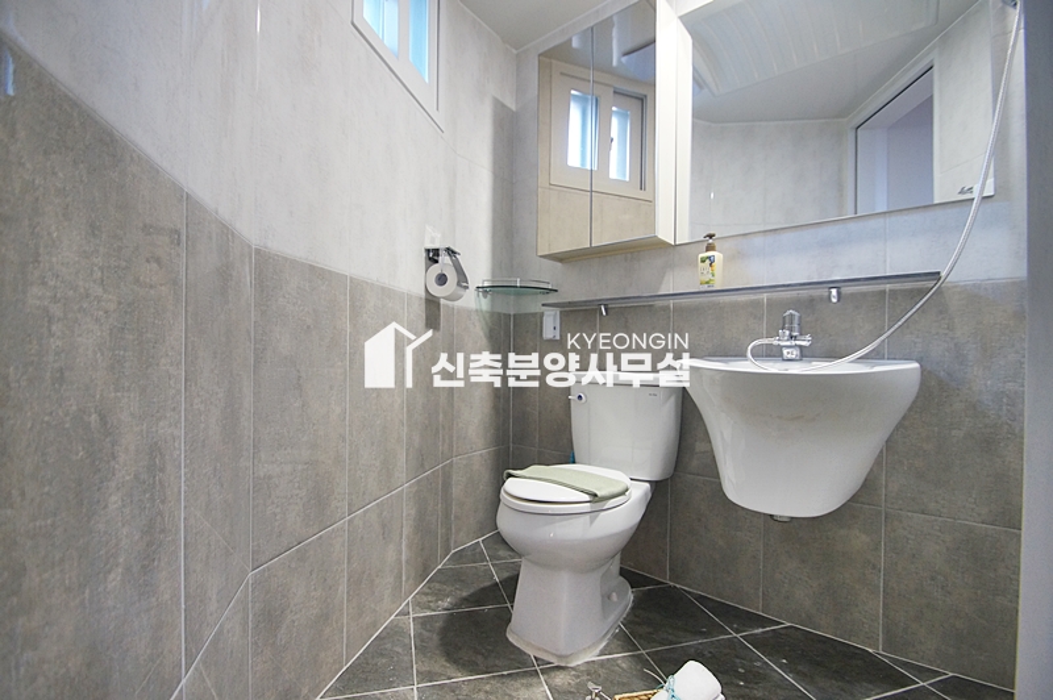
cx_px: 526
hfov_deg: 95.0
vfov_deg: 72.0
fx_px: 482
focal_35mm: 16
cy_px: 350
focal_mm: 11
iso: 800
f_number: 3.5
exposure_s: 1/40
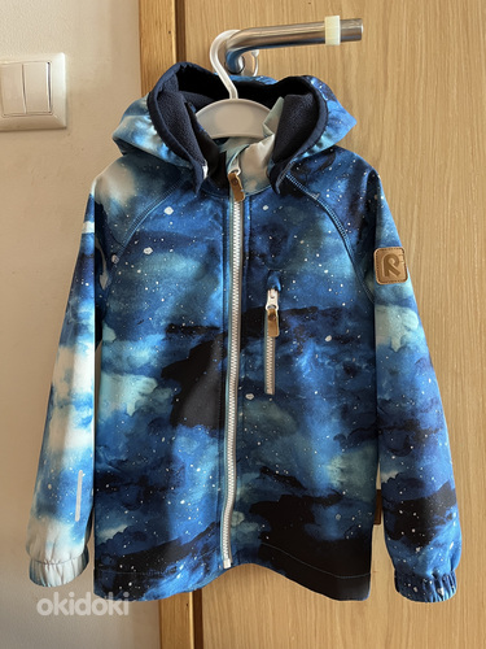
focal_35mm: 26
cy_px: 324
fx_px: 487
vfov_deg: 67.3
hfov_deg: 53.1
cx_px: 243
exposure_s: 1/50
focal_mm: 5.1
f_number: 1.6
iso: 320
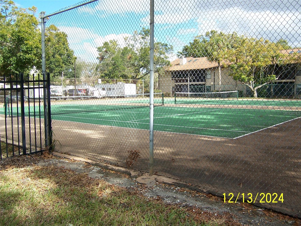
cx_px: 150
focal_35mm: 33
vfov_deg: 42.9
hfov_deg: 55.4
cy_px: 113
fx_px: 287
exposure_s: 1/350
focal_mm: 5.5
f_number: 3.4
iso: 80
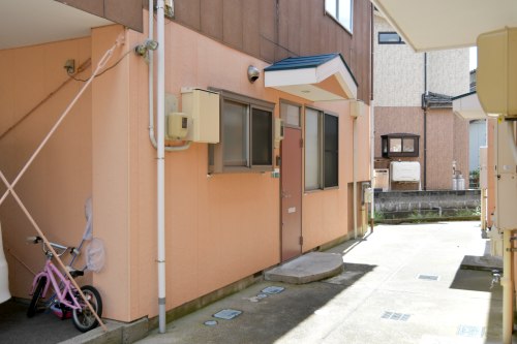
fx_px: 474
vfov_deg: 39.9
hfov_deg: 57.2
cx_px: 258
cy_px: 172
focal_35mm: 33
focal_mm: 22
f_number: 6.3
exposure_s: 1/320
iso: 320
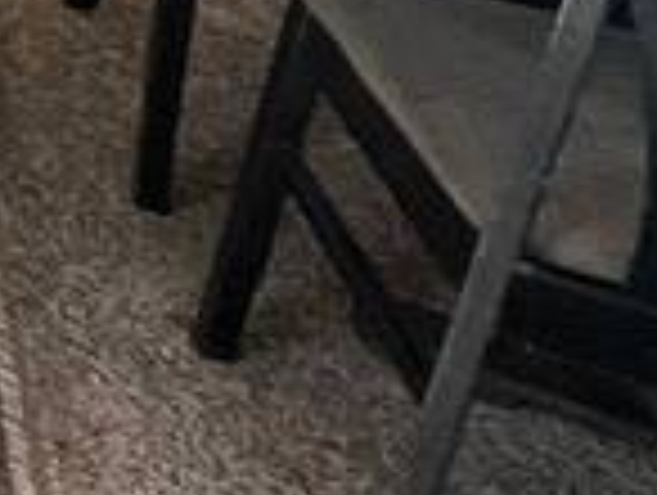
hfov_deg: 10.1
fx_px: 1692
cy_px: -756
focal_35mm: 89
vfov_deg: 12.4
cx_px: -1544
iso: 200
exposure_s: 1/99
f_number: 1.8
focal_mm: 1.57
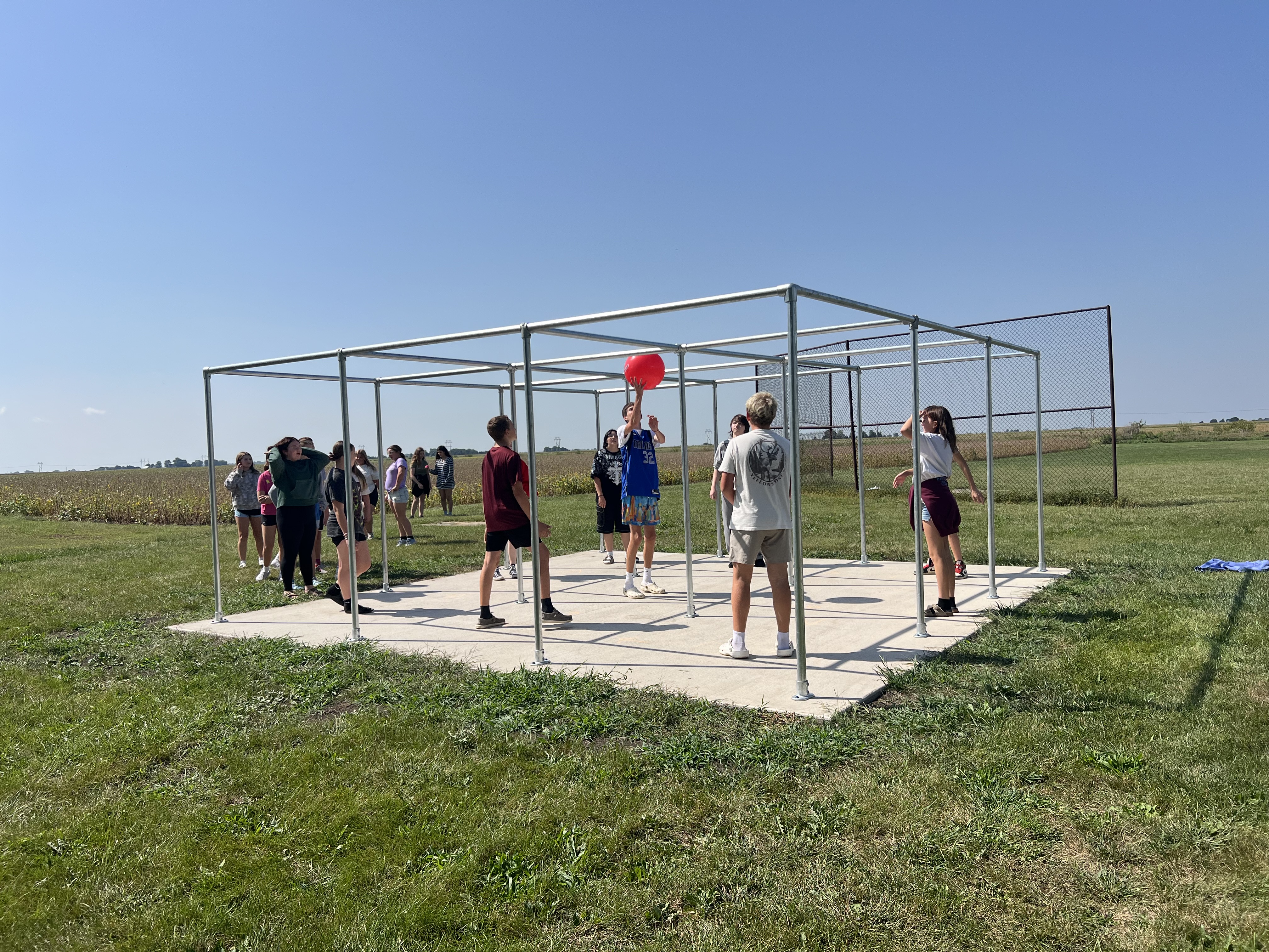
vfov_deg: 53.1
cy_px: 476
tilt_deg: -1.5
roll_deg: +2.6
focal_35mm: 26
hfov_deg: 67.3
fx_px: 953
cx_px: 634
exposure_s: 1/6579
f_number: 1.5
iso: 50
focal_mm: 5.7
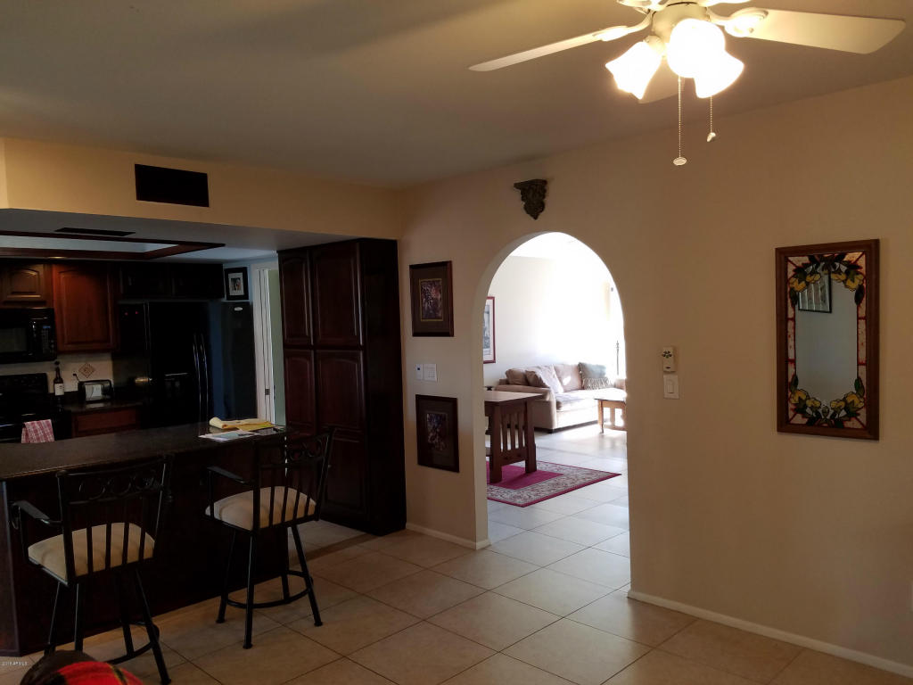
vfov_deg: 53.1
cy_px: 342
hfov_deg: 67.3
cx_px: 456
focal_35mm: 26
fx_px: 686
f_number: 1.7
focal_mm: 4.2
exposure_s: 1/60
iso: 80
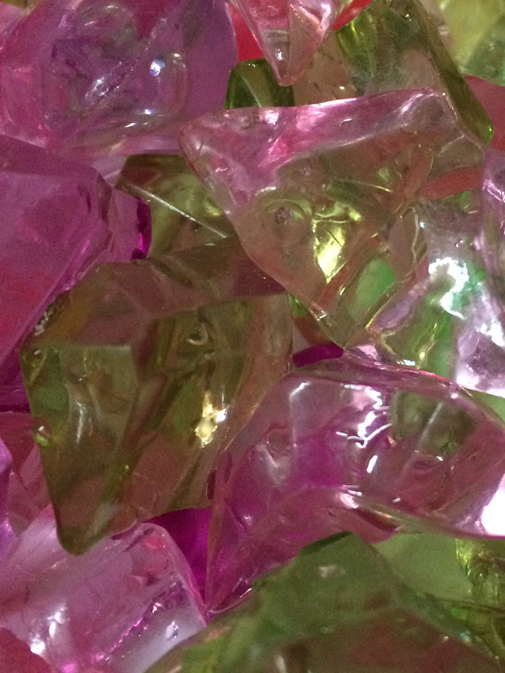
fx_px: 1051
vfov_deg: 35.4
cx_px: 416
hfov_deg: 26.4
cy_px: 254
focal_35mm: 54
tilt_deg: -64.7
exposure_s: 1/30
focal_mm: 4.15
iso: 320
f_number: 2.2
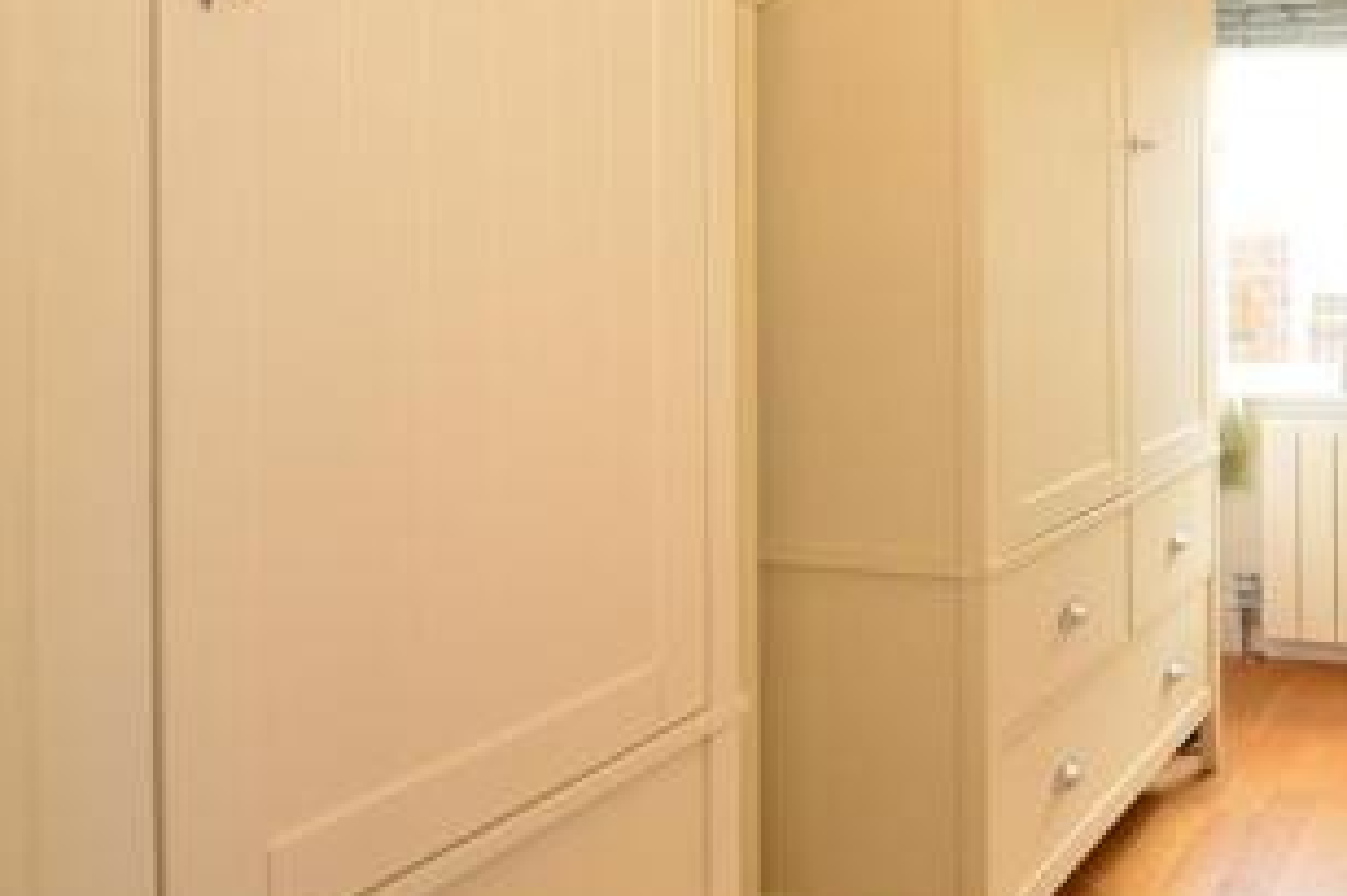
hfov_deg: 51.8
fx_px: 1197
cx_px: 1211
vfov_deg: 39.3
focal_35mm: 32
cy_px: 164
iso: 400
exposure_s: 1/10
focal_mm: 10
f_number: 5.6
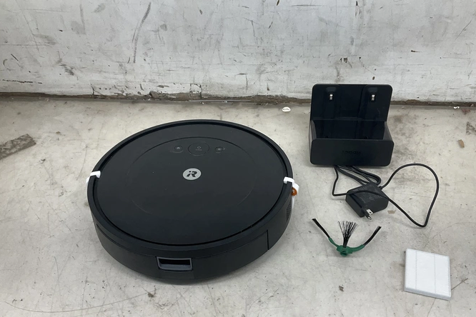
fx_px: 450
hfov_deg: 55.8
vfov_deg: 38.8
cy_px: 182
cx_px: 253
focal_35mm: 34
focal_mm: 3
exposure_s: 1/120
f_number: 1.8
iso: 50
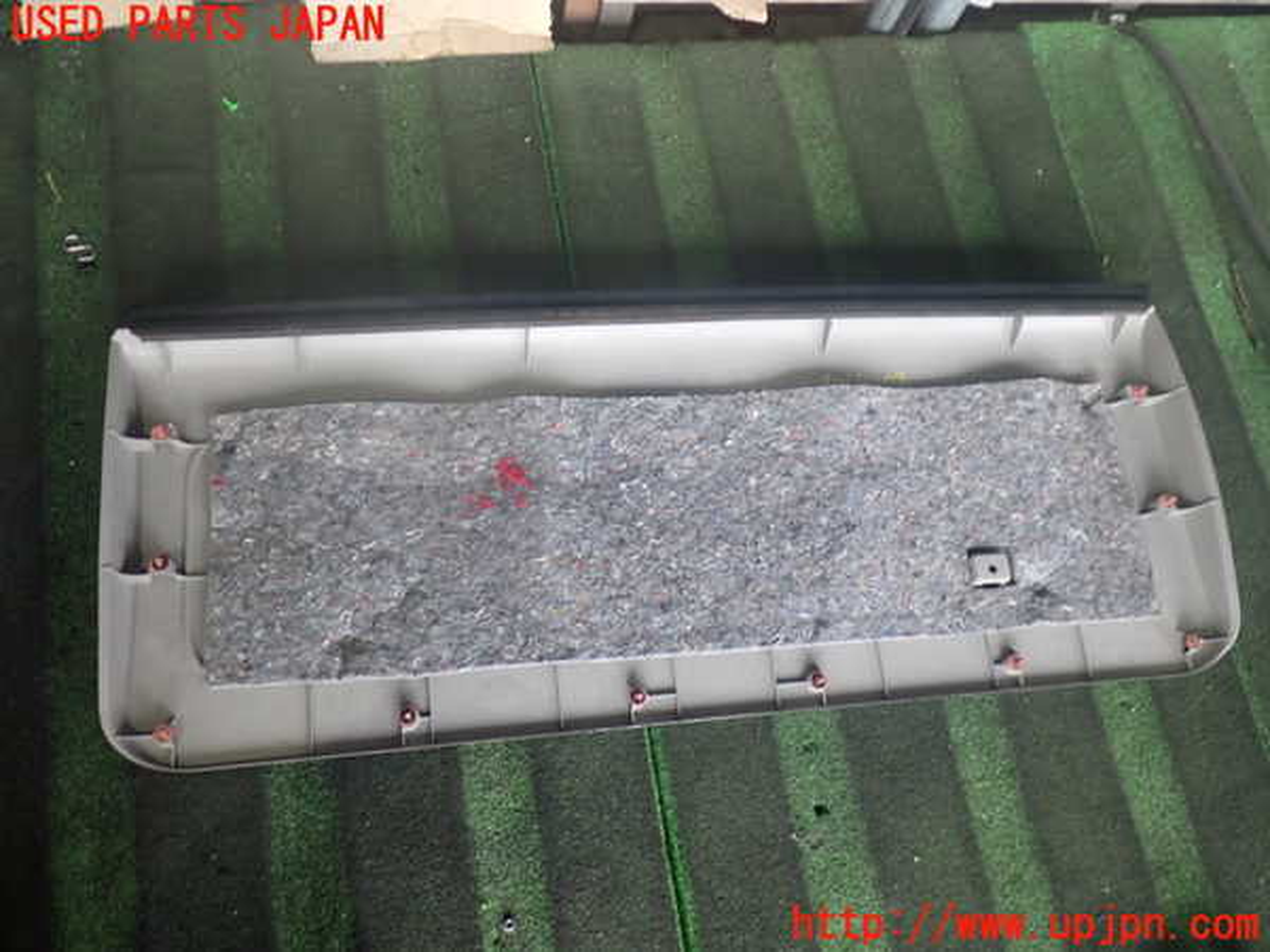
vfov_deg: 46.8
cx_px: 635
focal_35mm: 30
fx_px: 1101
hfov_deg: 60.0
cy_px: 476
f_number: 2.3
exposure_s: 1/50
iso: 200
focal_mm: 5.4
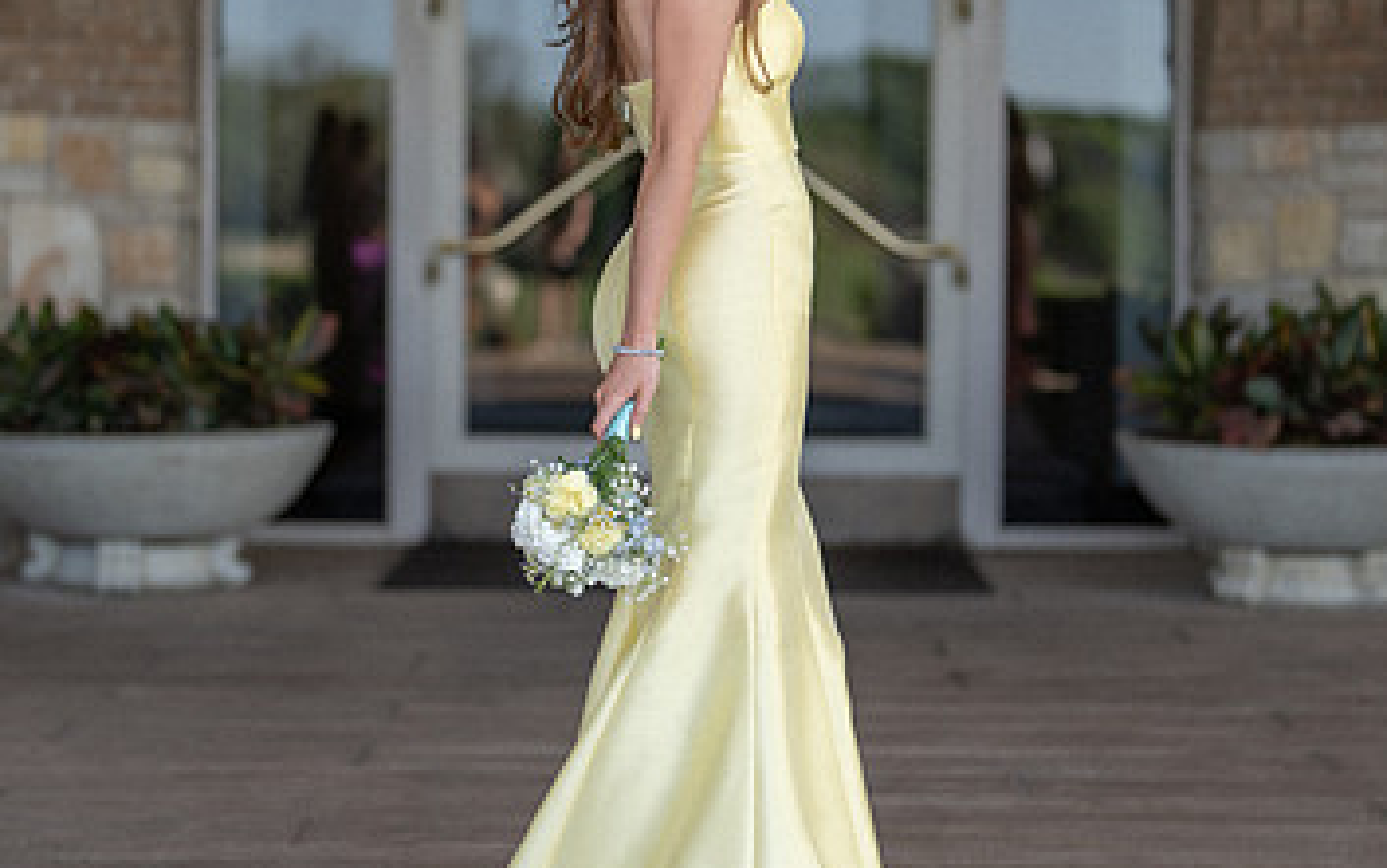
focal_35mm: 97
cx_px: 631
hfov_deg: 21.4
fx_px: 3668
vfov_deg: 13.5
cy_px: 326
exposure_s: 1/2000
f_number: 1.2
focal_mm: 50
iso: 160
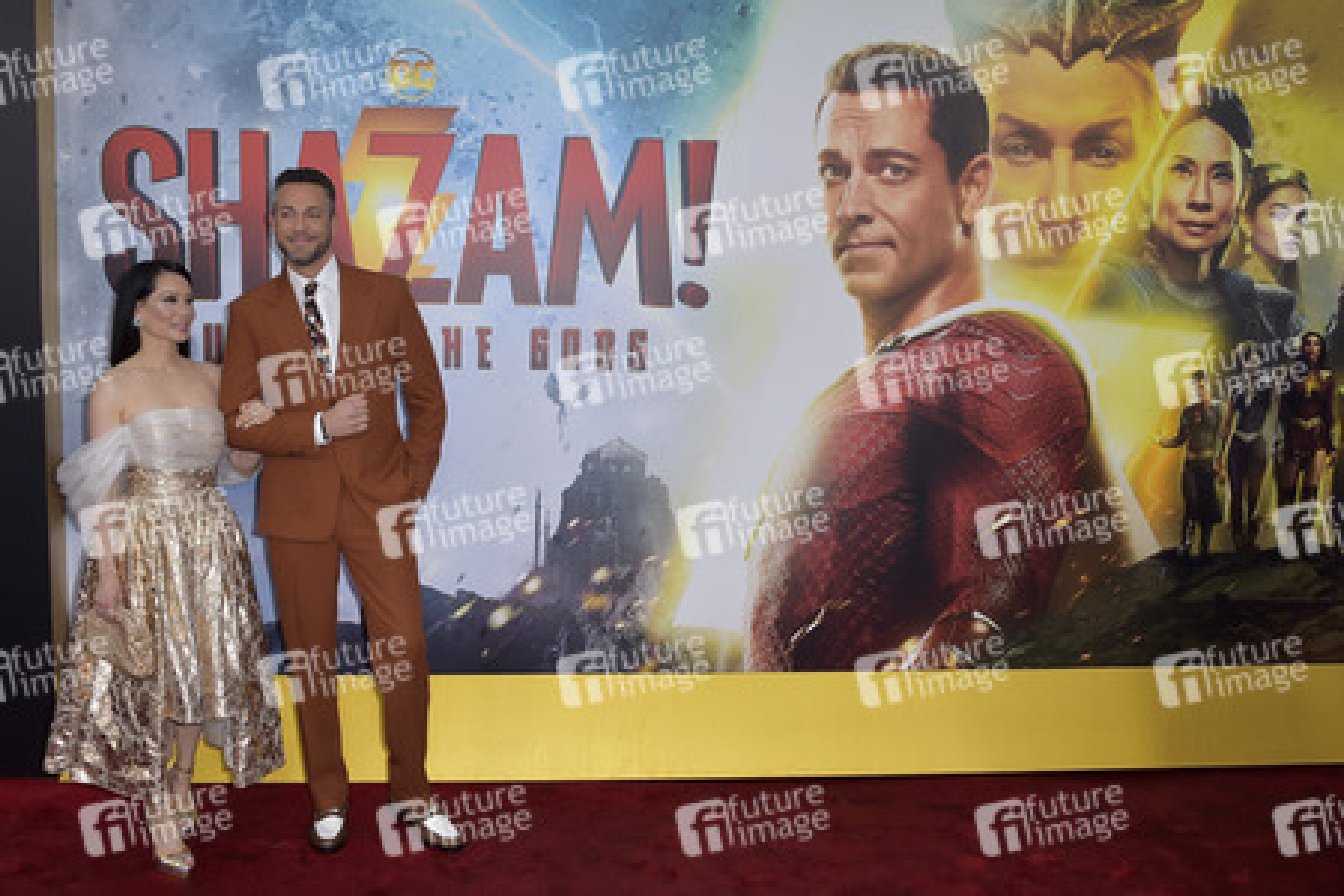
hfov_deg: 58.7
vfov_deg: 41.1
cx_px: 672
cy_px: 448
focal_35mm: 32
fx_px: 1195
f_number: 6.3
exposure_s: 1/250
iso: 400
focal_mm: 32
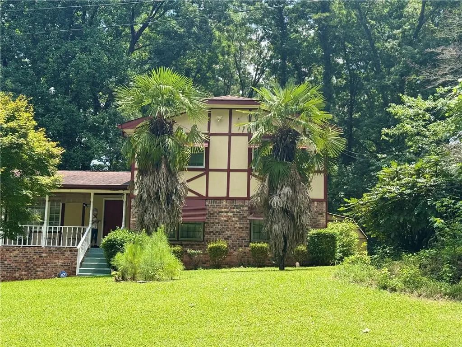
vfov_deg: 30.3
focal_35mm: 48
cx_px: 231
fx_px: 641
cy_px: 174
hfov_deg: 39.7
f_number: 1.78
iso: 80
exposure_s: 1/1575
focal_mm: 6.76
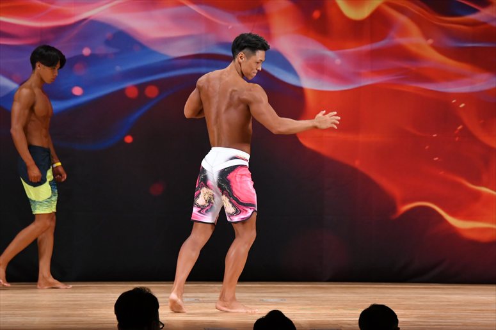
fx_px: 3099
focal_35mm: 225
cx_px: 248
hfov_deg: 9.2
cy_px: 165
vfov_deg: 6.1
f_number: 5.6
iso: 3200
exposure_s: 1/400
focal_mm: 150
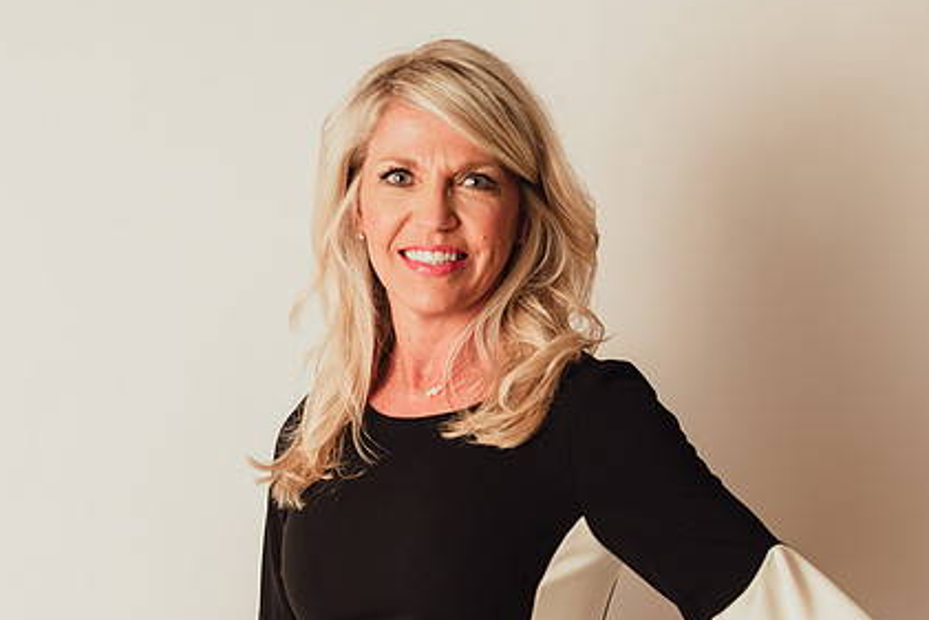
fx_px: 3020
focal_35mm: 117
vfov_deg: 11.7
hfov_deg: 17.5
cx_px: 364
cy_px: 416
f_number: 2.8
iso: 200
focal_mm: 85
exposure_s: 1/160
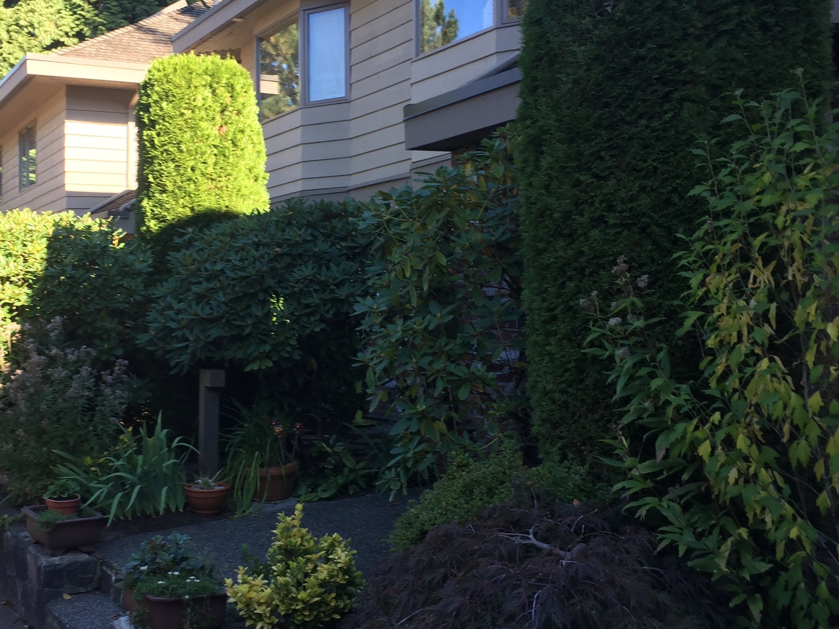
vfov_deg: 32.9
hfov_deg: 42.5
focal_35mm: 44
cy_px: 323
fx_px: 1066
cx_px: 302
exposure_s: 1/163
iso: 32
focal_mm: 4.15
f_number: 2.2
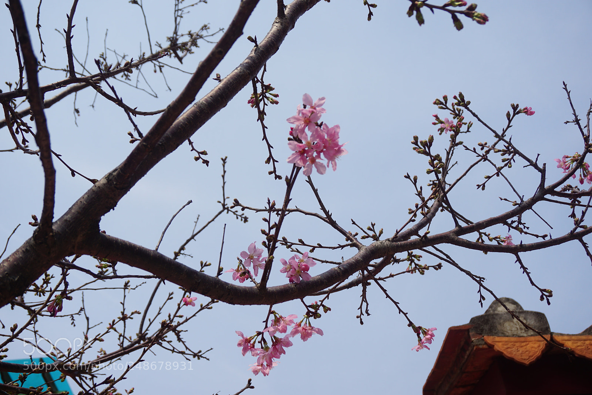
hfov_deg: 46.4
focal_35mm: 42
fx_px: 690
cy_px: 198
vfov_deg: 31.9
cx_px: 296
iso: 100
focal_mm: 28
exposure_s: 1/640
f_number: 5.6
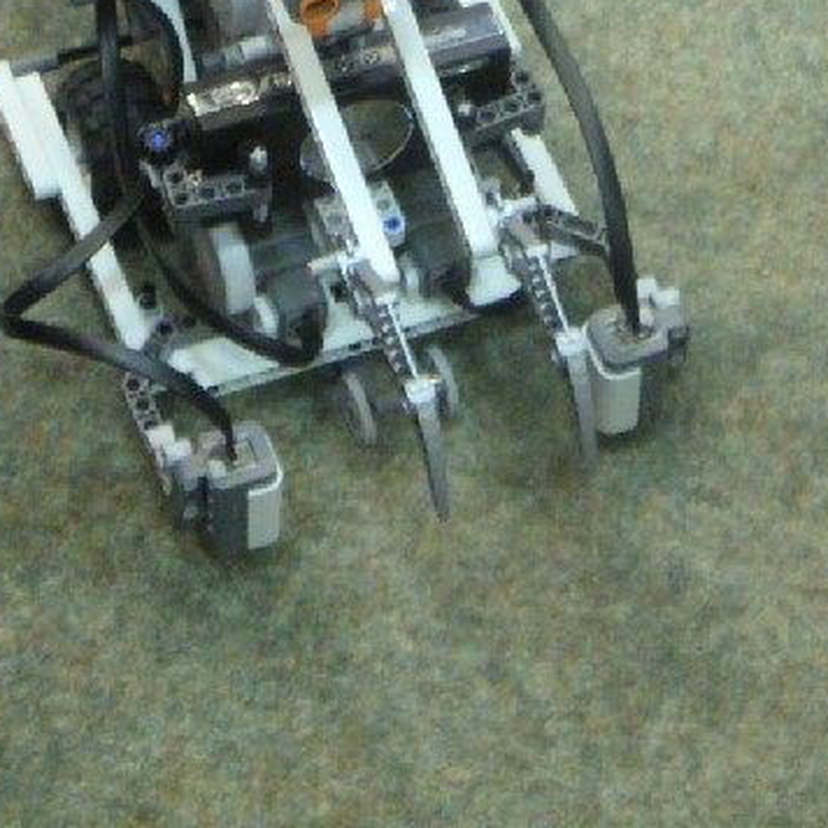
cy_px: 186
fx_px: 4682
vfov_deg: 10.1
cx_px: 302
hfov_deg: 10.1
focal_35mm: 173
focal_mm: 11.4
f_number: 3.5
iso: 400
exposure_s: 1/8
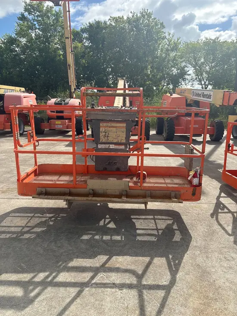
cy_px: 158
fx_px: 237
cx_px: 118
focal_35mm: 26
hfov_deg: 53.1
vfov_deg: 67.3
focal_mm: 5.96
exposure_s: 1/3311
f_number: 1.6
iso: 50
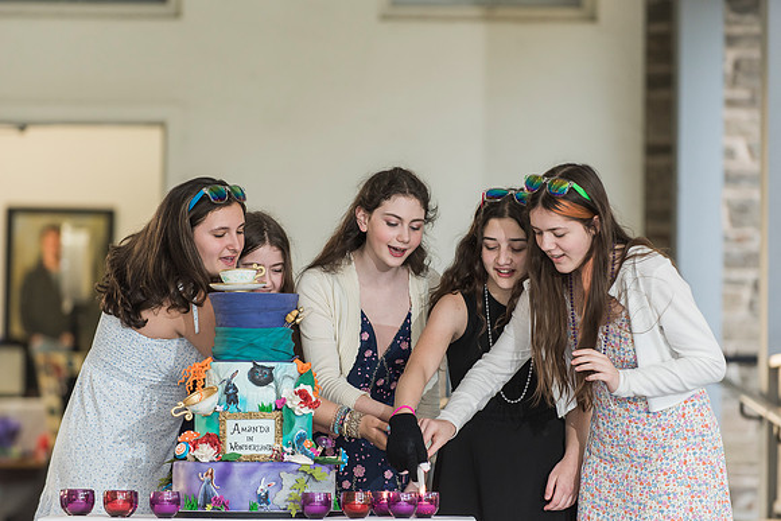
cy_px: 261
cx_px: 408
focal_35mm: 205
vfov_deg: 6.7
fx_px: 4450
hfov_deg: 10.0
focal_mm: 190
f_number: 3.5
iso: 800
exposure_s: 1/160
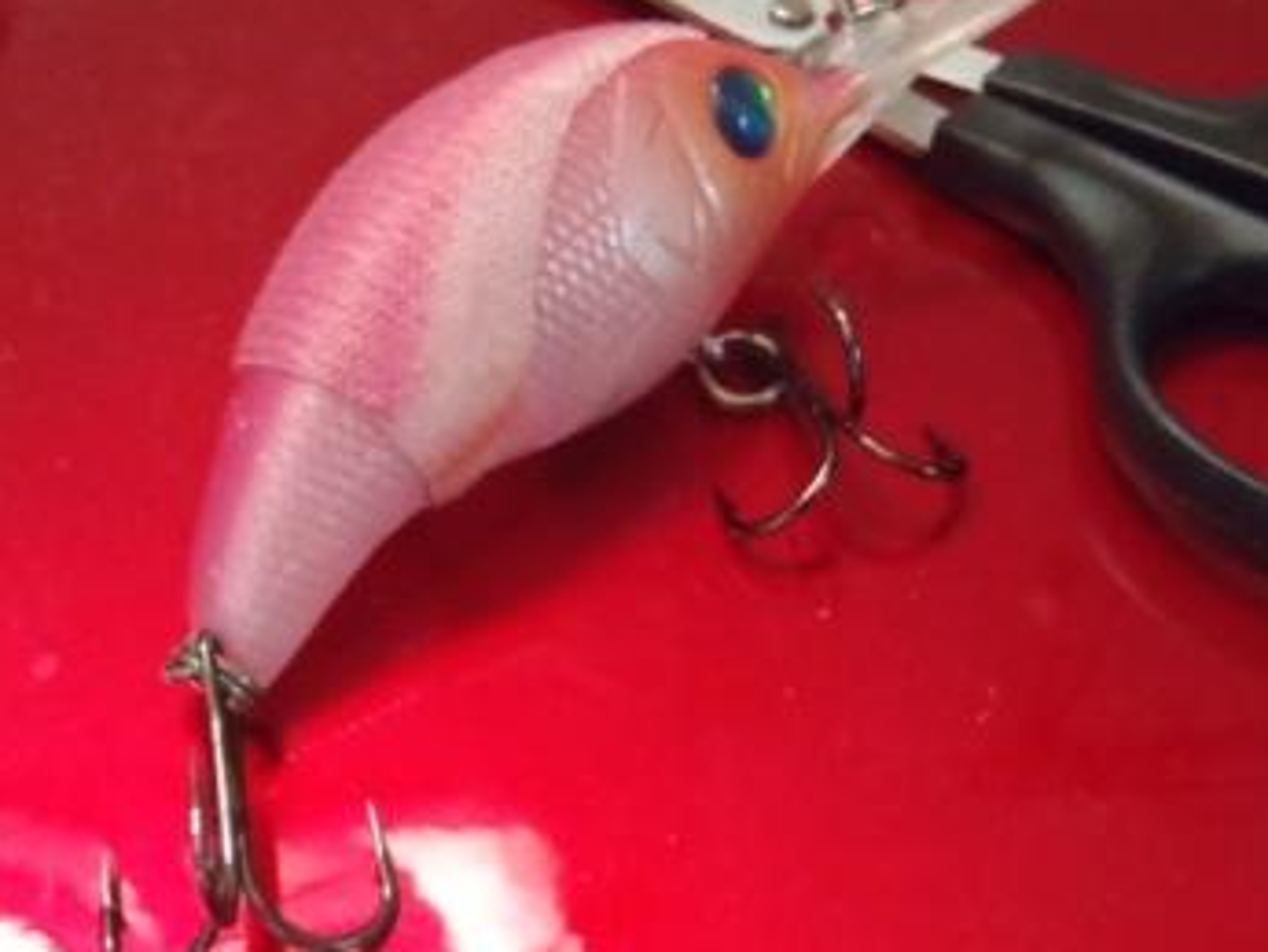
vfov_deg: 30.2
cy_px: 364
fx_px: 1759
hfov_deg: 39.6
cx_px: 577
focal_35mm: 48
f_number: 4.7
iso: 800
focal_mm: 6.64
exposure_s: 1/15
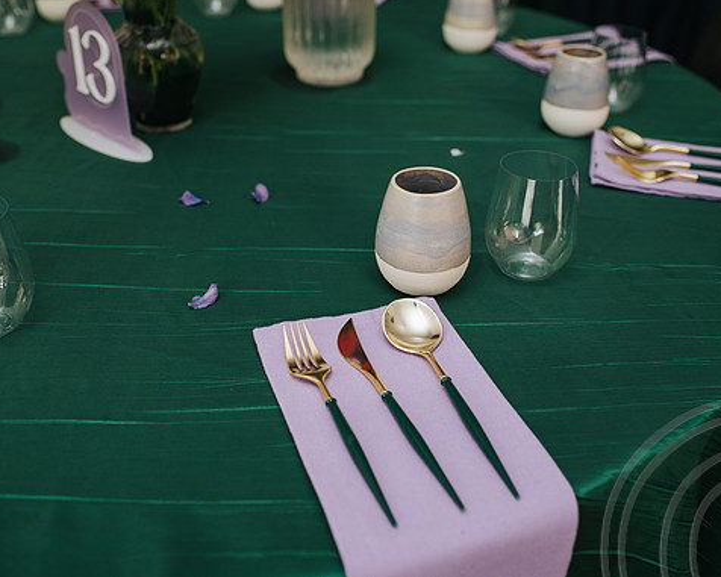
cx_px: 367
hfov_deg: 45.8
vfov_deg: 37.3
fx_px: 854
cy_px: 286
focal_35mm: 40
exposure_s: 1/200
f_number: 3.2
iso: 1000
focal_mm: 35
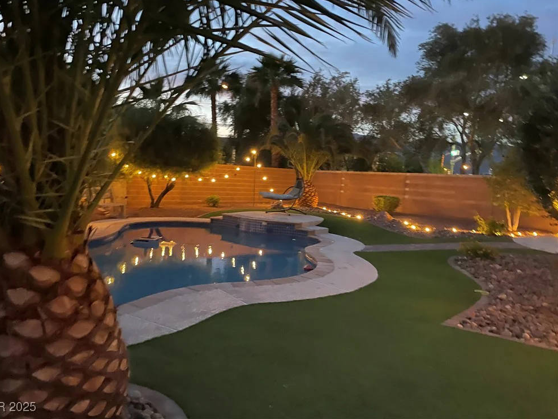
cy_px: 202
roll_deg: -4.9
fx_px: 435
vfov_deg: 51.4
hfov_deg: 65.3
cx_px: 269
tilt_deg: -4.0
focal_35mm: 27
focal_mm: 4.2
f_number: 1.6
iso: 1000
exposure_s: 1/24
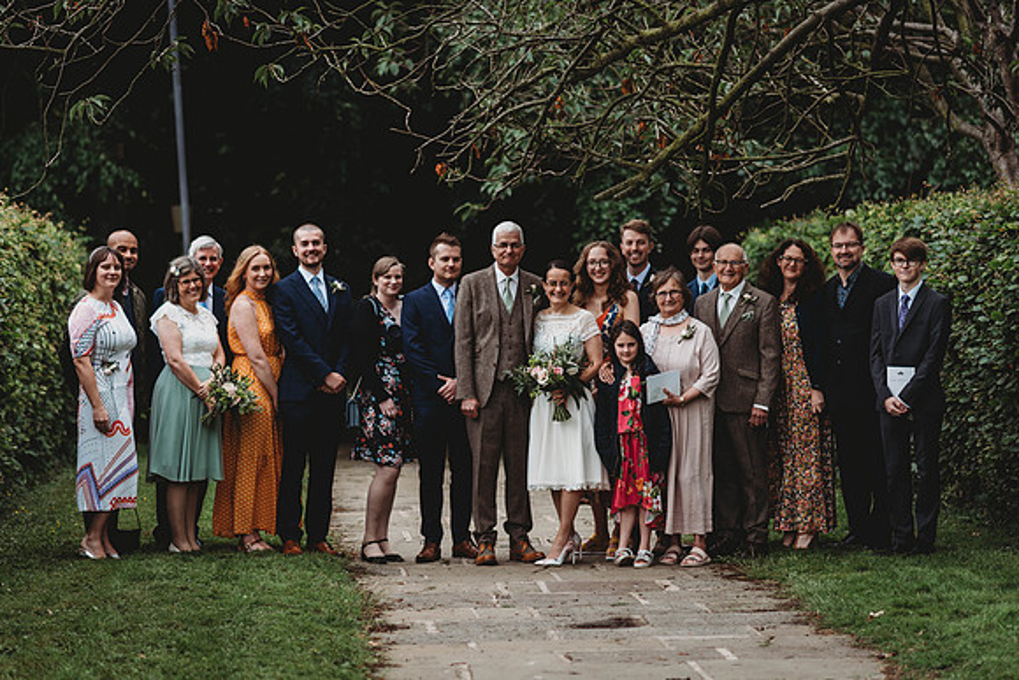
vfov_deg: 13.6
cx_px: 492
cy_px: 325
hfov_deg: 20.2
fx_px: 2861
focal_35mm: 101
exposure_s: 1/640
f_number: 2
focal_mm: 85
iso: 100
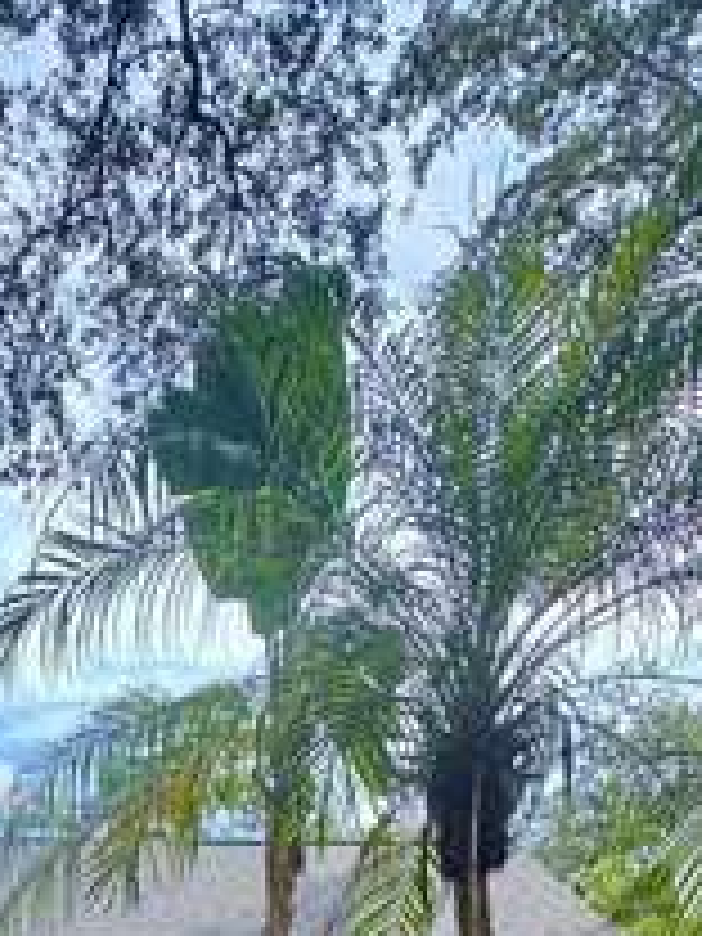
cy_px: 1278
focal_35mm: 43
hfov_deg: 31.6
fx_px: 1163
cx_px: 40
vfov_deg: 31.3
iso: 40
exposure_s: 1/249
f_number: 2.2
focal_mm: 2.22
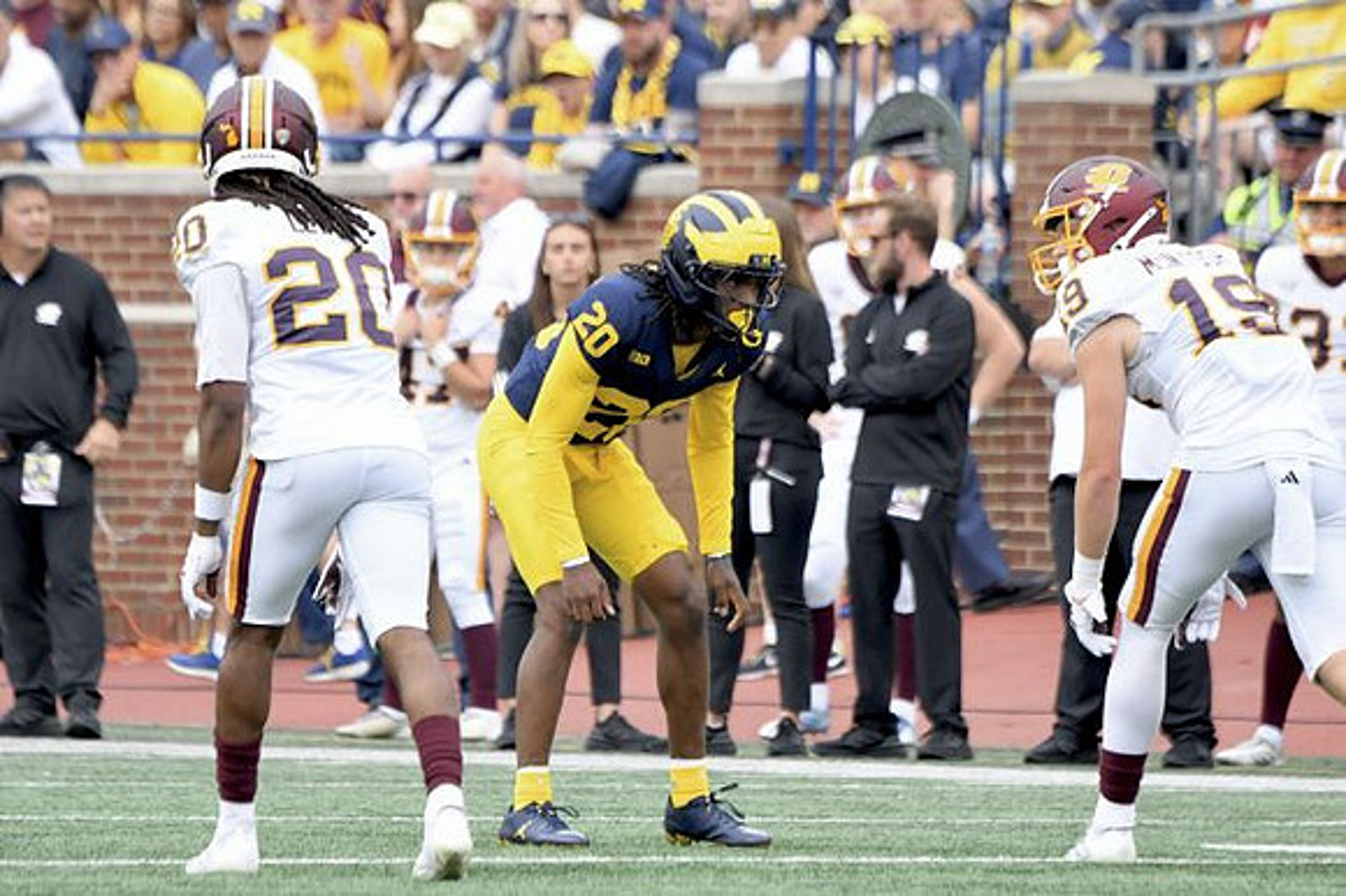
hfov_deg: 3.8
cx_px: 673
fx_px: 20178
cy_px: 448
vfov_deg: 2.5
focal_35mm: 540
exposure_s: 1/1000
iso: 1250
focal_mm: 360
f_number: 5.6
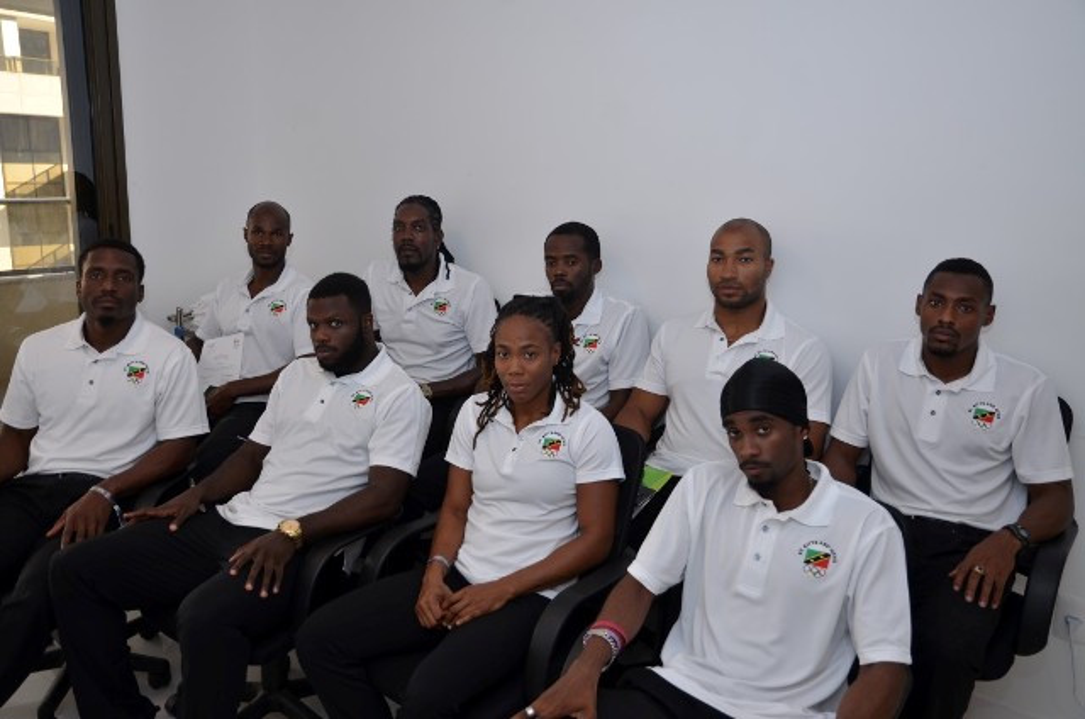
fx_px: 902
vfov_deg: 43.4
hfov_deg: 62.0
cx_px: 542
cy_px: 360
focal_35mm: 30
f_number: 5
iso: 200
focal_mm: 20
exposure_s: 1/60
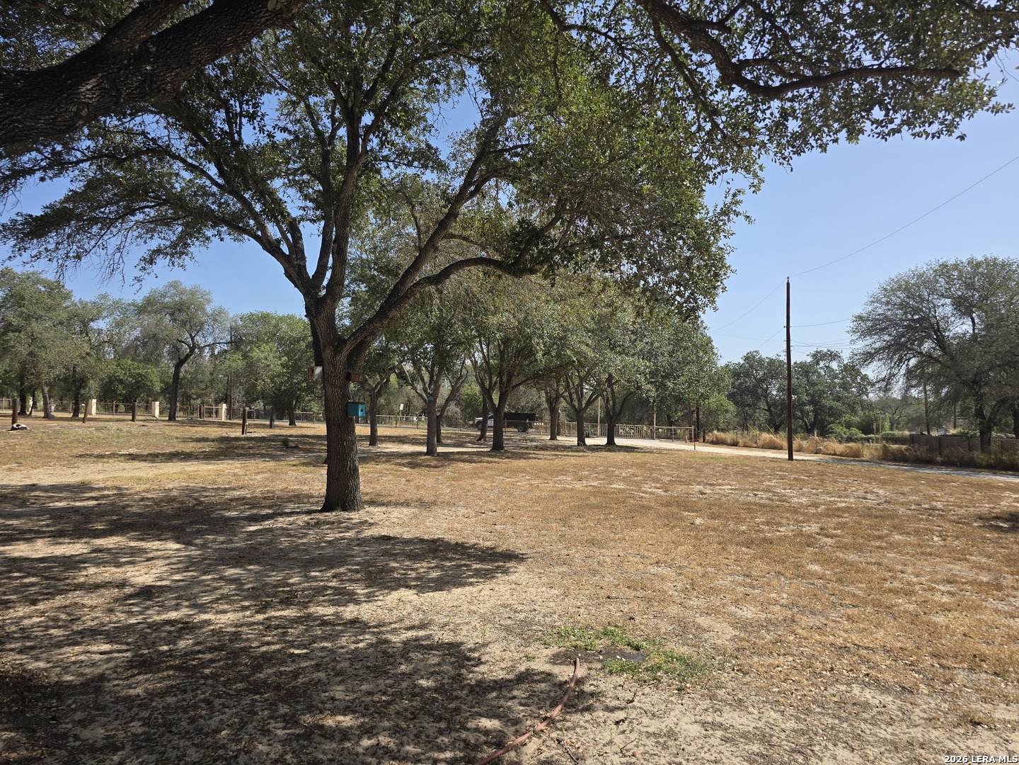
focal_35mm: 23
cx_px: 510
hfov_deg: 73.9
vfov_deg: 58.9
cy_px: 382
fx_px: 677
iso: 12
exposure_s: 1/624
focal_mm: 6.3
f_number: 1.7
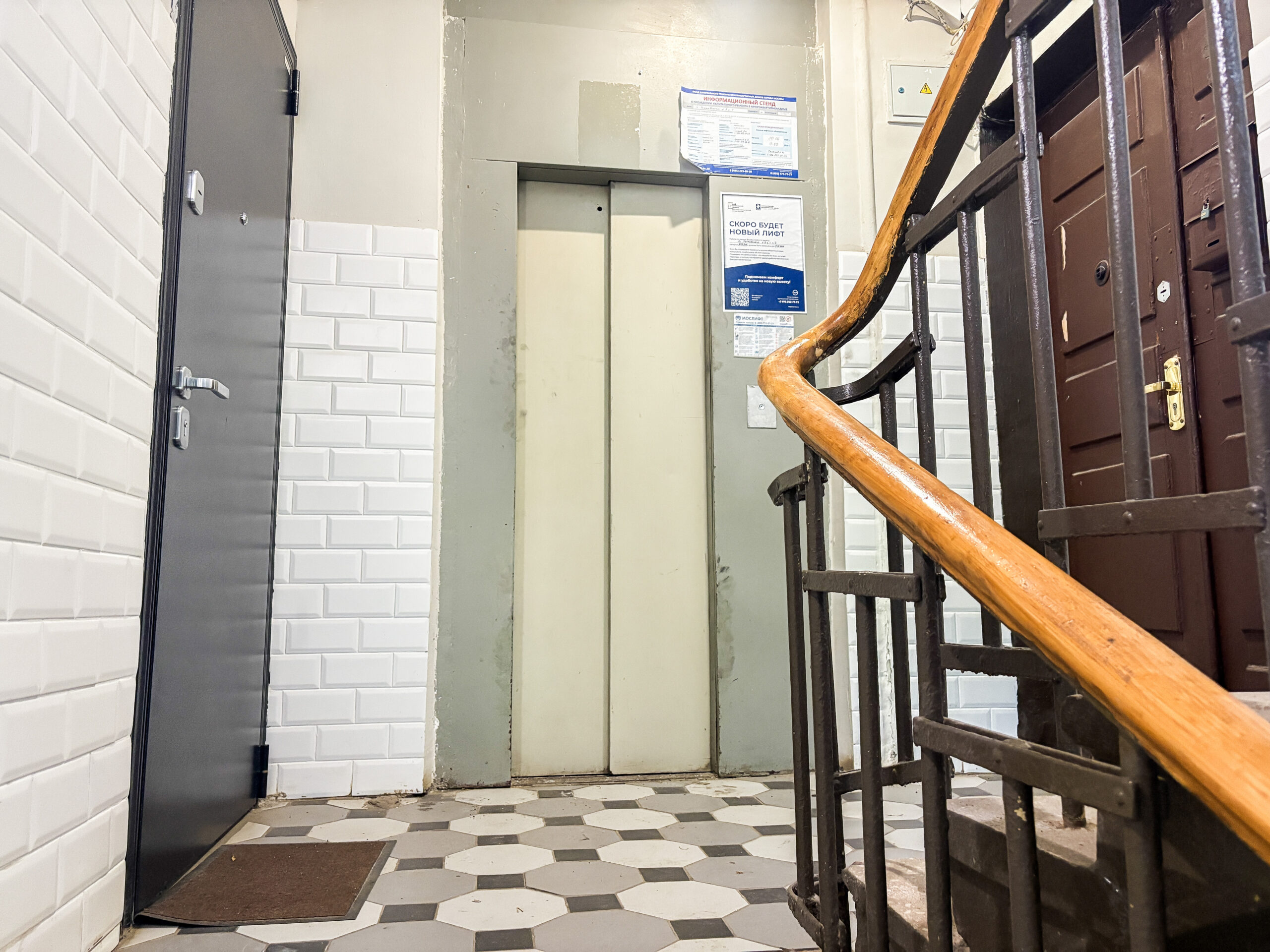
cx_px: 635
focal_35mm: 26
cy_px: 476
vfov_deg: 53.1
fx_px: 954
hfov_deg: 67.3
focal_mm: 5.96
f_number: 1.6
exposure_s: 1/50
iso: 500
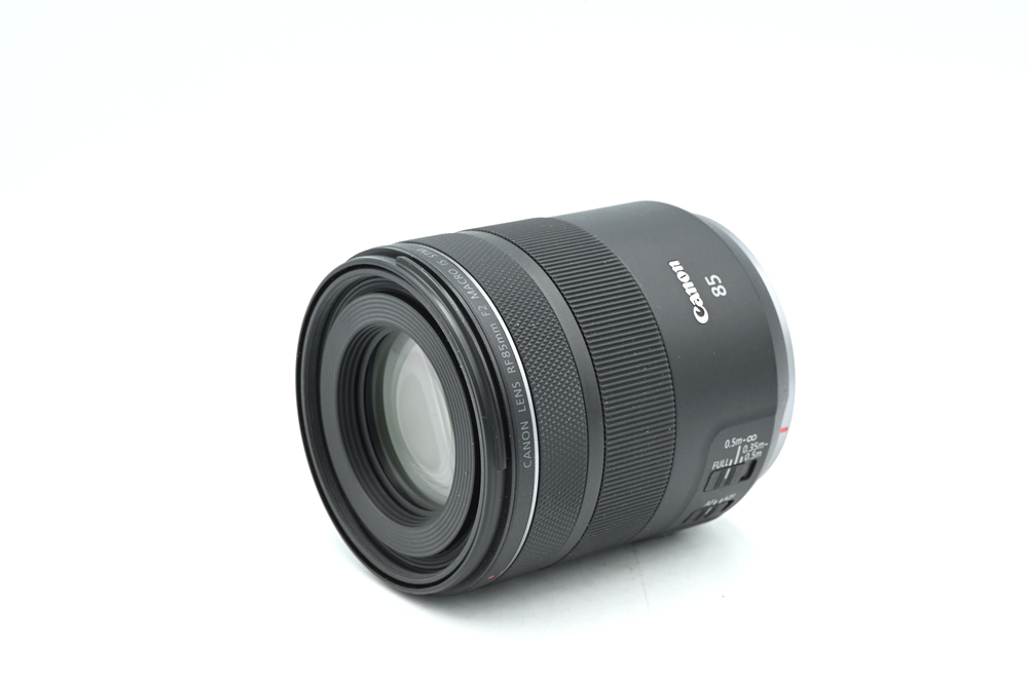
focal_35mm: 75
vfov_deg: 18.2
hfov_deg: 27.0
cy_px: 342
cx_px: 514
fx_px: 2142
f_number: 16
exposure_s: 1/13
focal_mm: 75
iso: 200
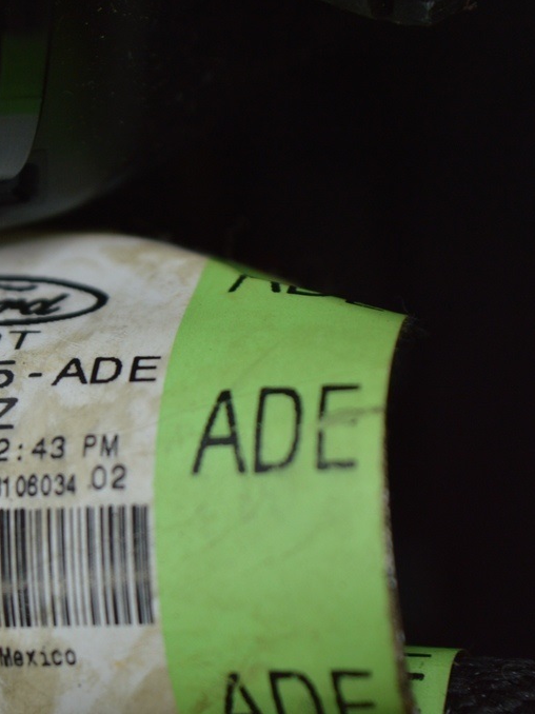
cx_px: 15
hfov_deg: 12.2
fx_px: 2469
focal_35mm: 120
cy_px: 356
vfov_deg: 16.5
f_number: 5.6
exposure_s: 1/60
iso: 400
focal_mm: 55
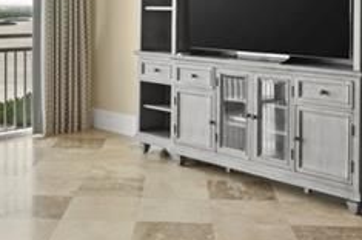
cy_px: 7
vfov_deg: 21.5
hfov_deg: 32.8
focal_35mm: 61
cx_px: 143
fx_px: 613
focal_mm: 14
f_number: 9
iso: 320
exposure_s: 1/3
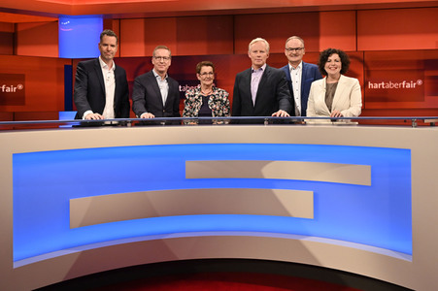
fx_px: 292
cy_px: 146
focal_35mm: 24
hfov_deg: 73.8
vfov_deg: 53.1
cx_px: 219
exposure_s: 1/250
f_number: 4
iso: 3200
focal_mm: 24
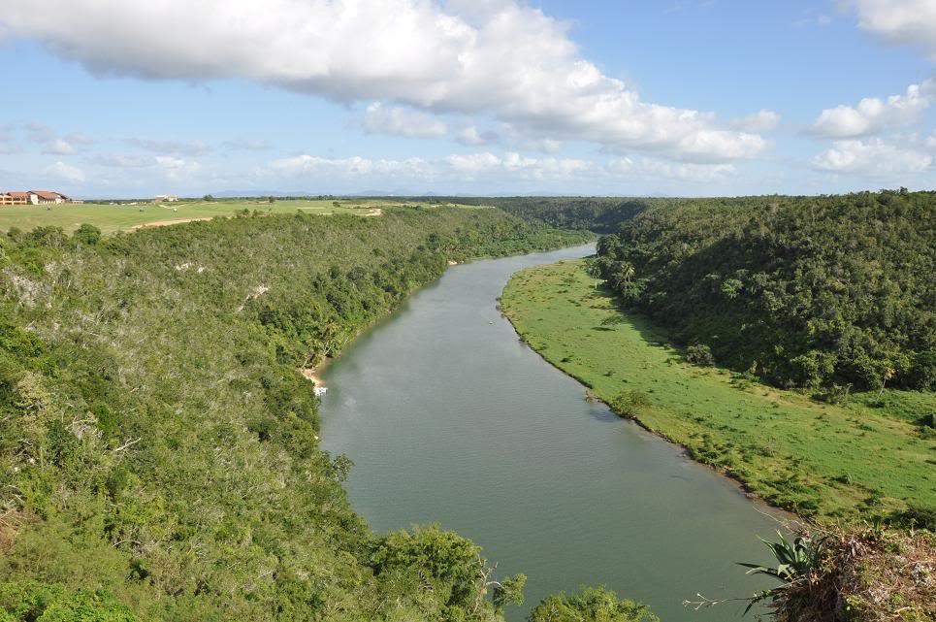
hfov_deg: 67.4
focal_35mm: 27
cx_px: 468
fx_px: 701
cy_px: 311
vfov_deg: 47.8
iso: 200
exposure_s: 1/125
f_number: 11
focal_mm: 18
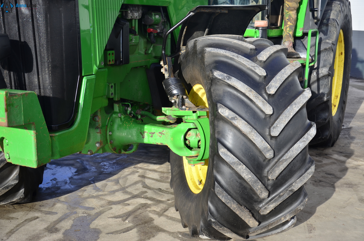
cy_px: 120
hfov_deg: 41.2
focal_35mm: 48
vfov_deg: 28.0
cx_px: 182
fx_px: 484
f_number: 4.2
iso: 125
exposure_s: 1/400
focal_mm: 32
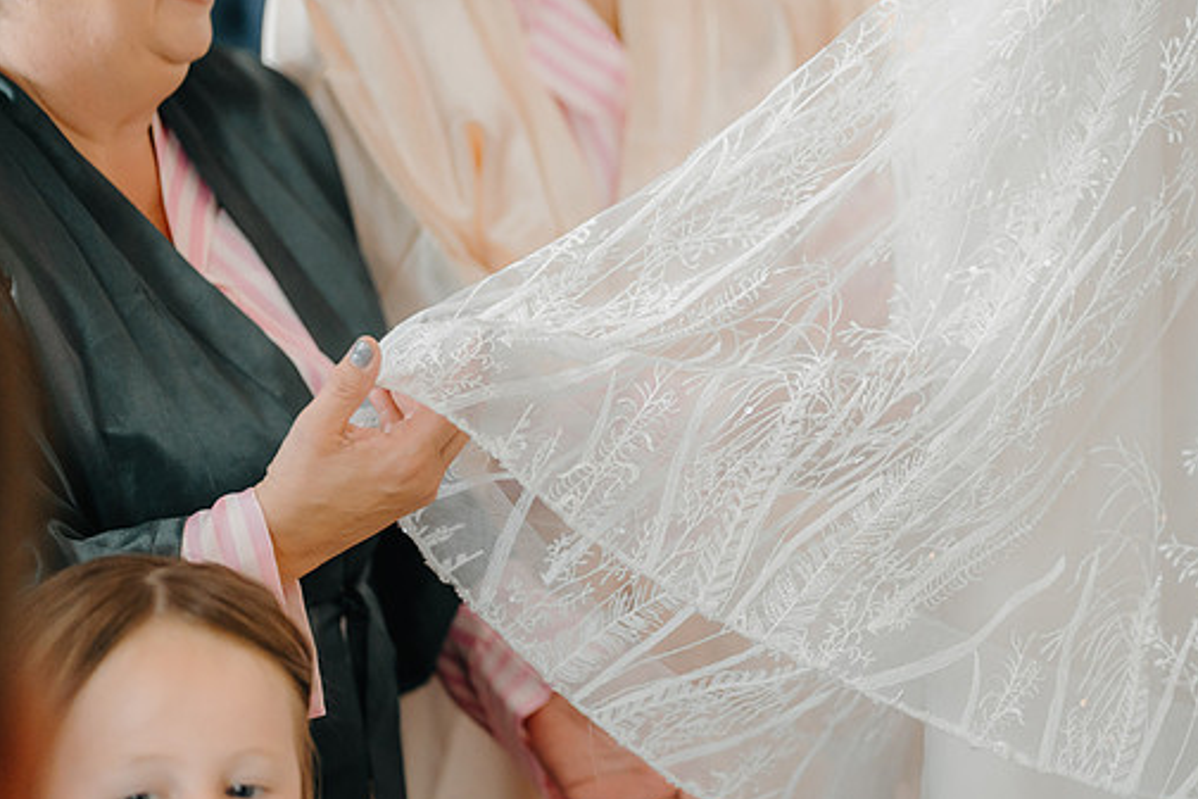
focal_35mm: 110
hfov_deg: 18.6
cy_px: 356
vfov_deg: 12.5
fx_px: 3660
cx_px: 725
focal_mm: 85
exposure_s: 1/200
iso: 1600
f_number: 1.8
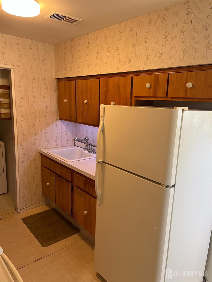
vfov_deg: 67.3
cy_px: 141
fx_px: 212
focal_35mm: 26
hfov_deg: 53.1
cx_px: 106
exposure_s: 1/52
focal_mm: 5.1
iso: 125
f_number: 1.6
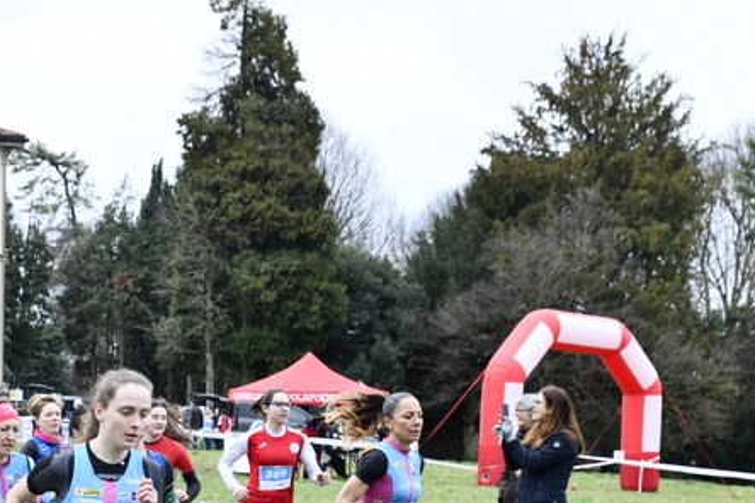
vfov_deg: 12.7
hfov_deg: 18.7
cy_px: 514
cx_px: -26
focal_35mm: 106
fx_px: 2223
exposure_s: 1/1000
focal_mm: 46
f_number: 6.3
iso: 800
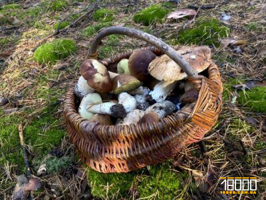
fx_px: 200
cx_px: 133
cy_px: 100
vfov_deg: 53.1
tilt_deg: -40.8
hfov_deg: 67.3
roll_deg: +4.0
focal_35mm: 26
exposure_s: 1/121
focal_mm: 4.25
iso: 125
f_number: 1.8
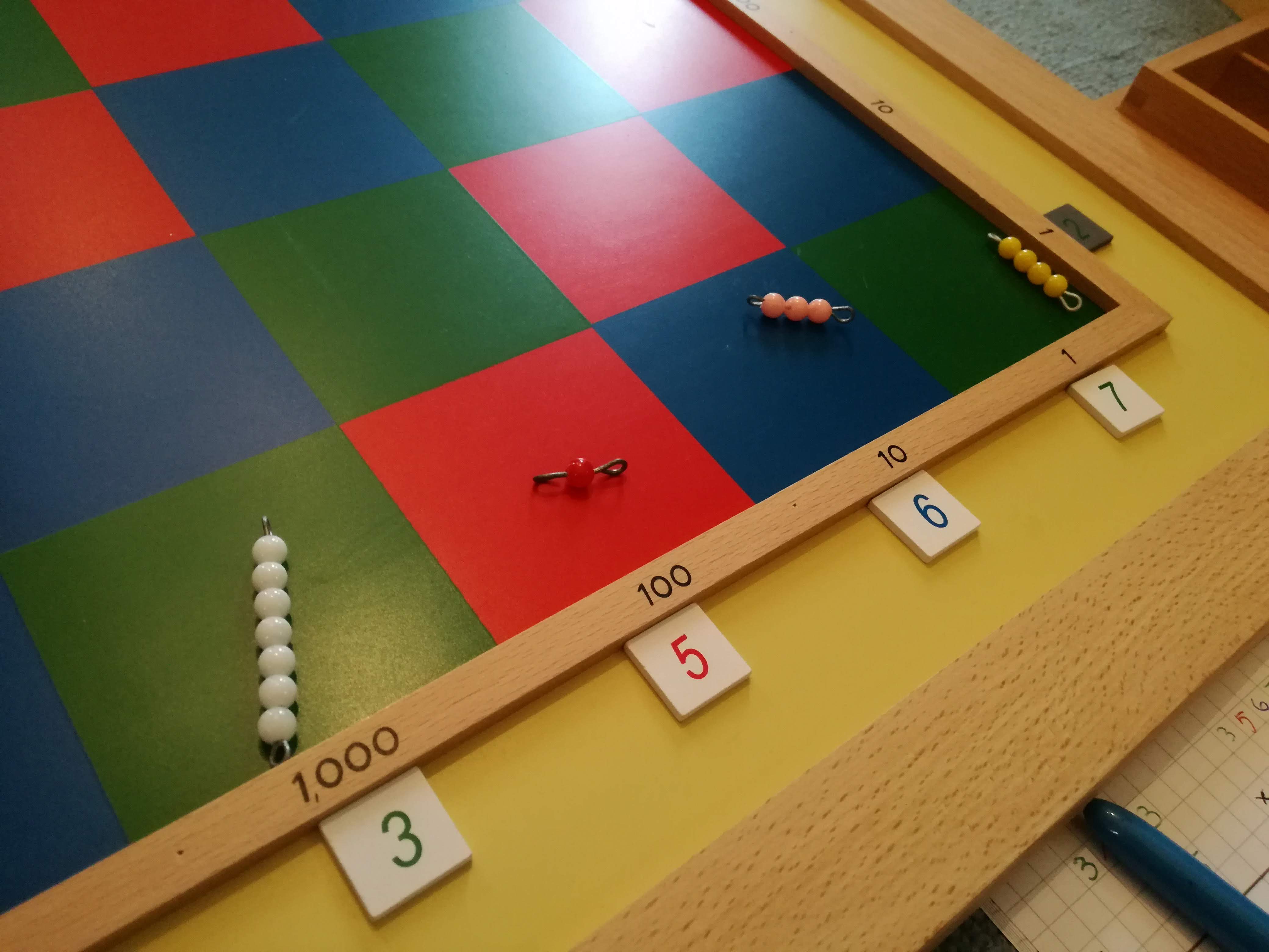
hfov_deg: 65.3
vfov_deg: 51.4
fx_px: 990
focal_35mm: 27
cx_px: 634
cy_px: 476
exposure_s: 1/33.3
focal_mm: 3.79
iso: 320
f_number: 2
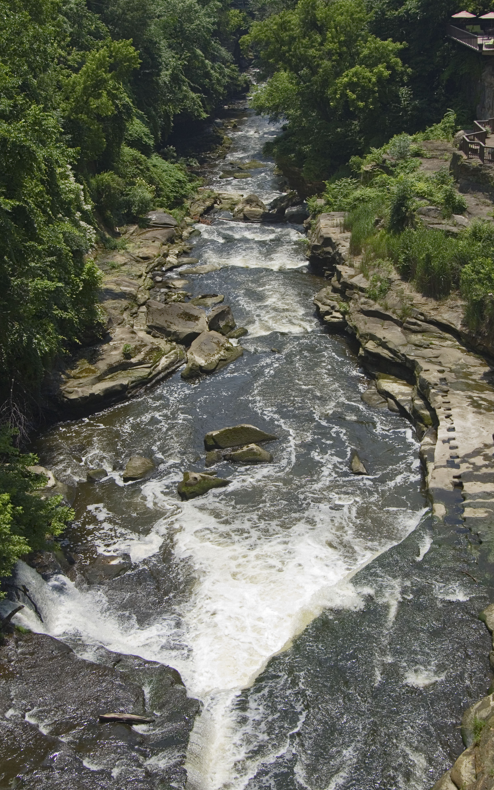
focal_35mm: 46
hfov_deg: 28.0
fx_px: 991
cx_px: 271
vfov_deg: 43.4
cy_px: 351
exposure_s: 1/1000
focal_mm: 24
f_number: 8
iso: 400
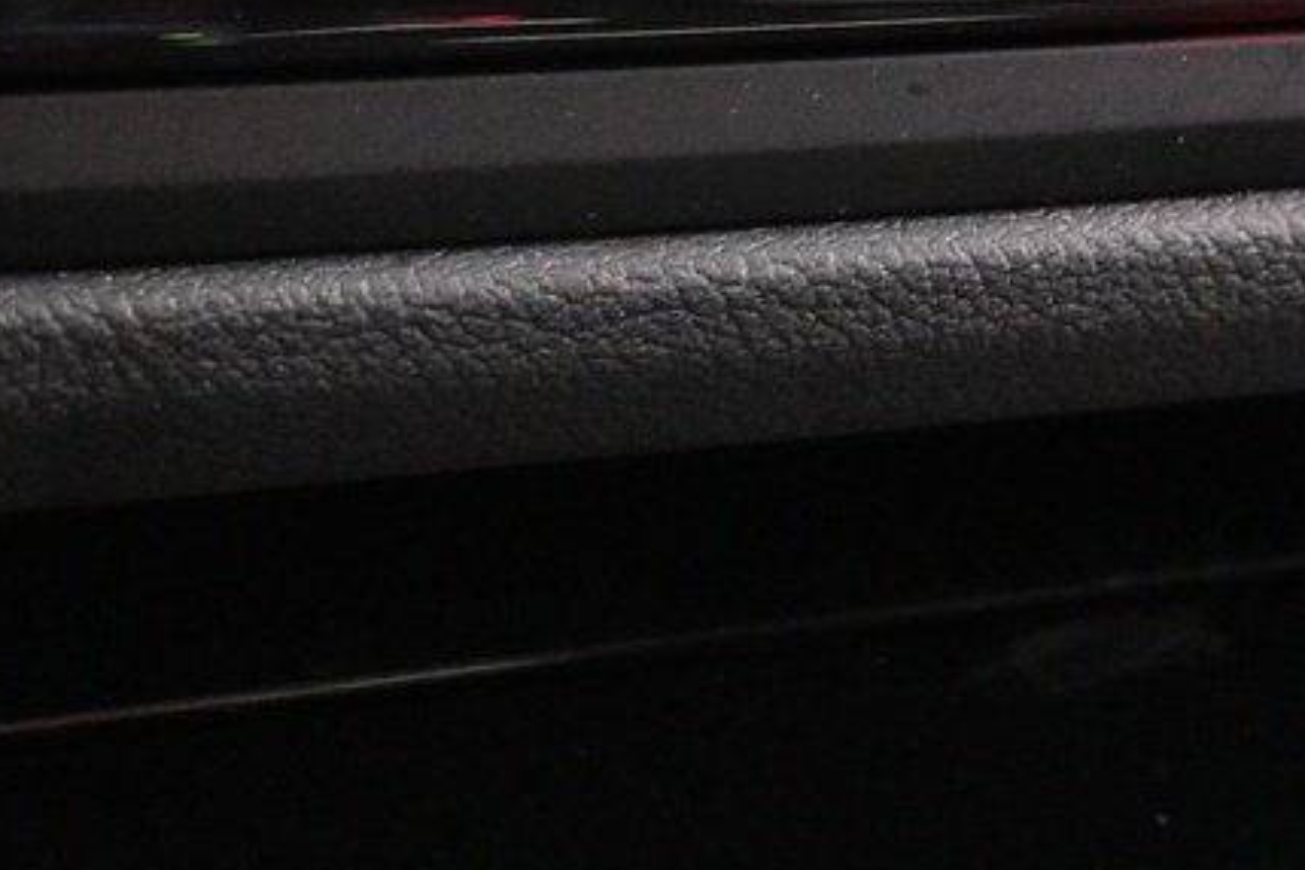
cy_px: -143
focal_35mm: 102
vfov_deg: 13.1
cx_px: 973
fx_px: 3697
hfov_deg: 19.9
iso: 4000
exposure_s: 1/10
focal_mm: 18
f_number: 3.5
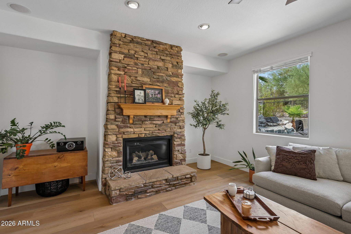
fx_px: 171
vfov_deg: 68.9
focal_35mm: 18
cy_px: 117
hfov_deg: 91.6
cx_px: 176
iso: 640
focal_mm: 17.5
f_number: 8
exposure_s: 1/60
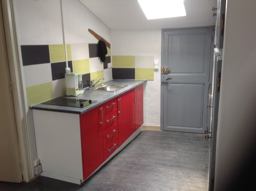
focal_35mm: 35
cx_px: 128
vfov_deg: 40.6
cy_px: 96
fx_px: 258
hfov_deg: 52.7
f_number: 2.4
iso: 50
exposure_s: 1/15
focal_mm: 4.28
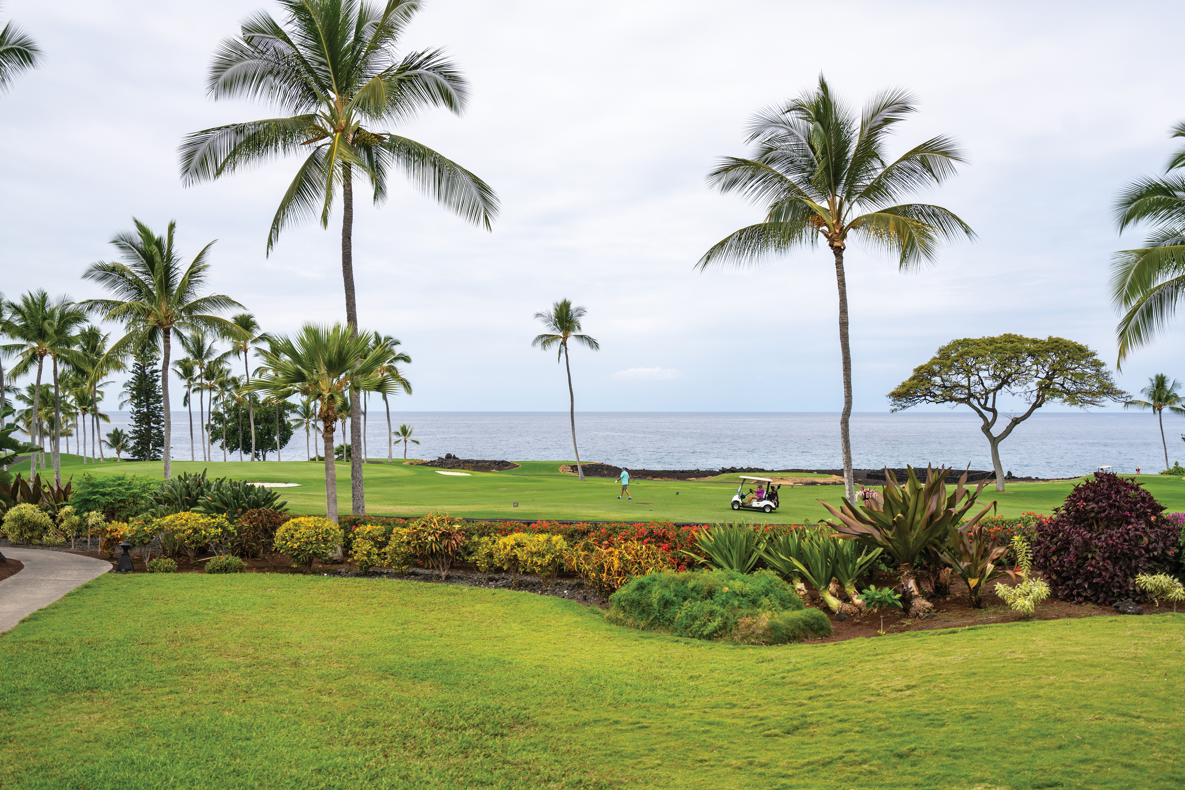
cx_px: 592
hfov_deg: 54.4
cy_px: 395
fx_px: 1152
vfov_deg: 37.9
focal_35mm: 35
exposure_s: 1/1000
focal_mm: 35
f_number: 4
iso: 100
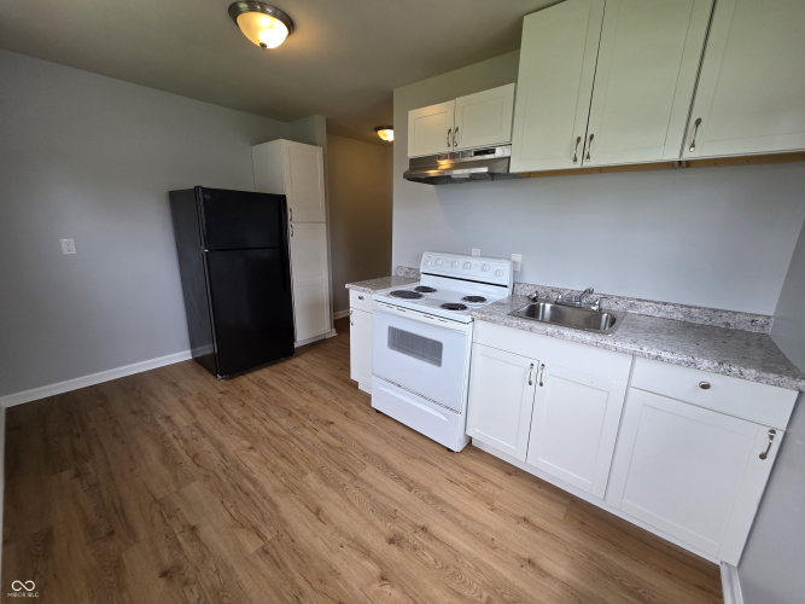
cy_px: 302
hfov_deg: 106.2
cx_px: 402
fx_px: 302
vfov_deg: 89.9
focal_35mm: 13
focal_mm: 2.2
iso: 80
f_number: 1.9
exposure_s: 1/120
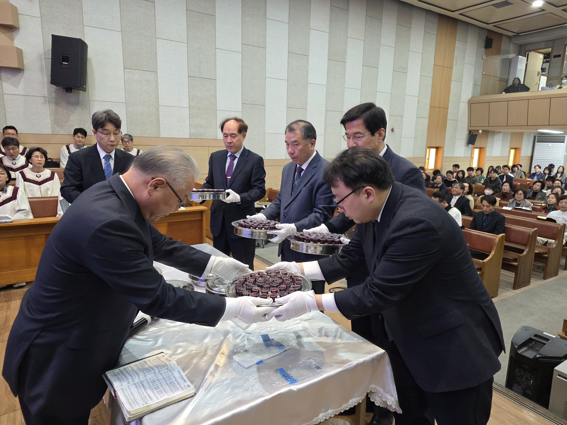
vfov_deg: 58.9
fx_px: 377
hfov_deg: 73.9
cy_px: 212
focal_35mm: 23
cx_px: 284
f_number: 1.7
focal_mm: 6.25
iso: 500
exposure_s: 1/120
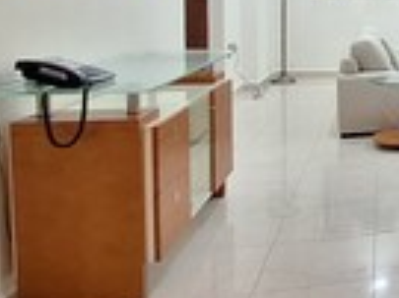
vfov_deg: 31.5
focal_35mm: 44
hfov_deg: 27.8
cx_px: 607
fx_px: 507
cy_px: 40
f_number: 2.2
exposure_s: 1/50
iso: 200
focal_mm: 1.74
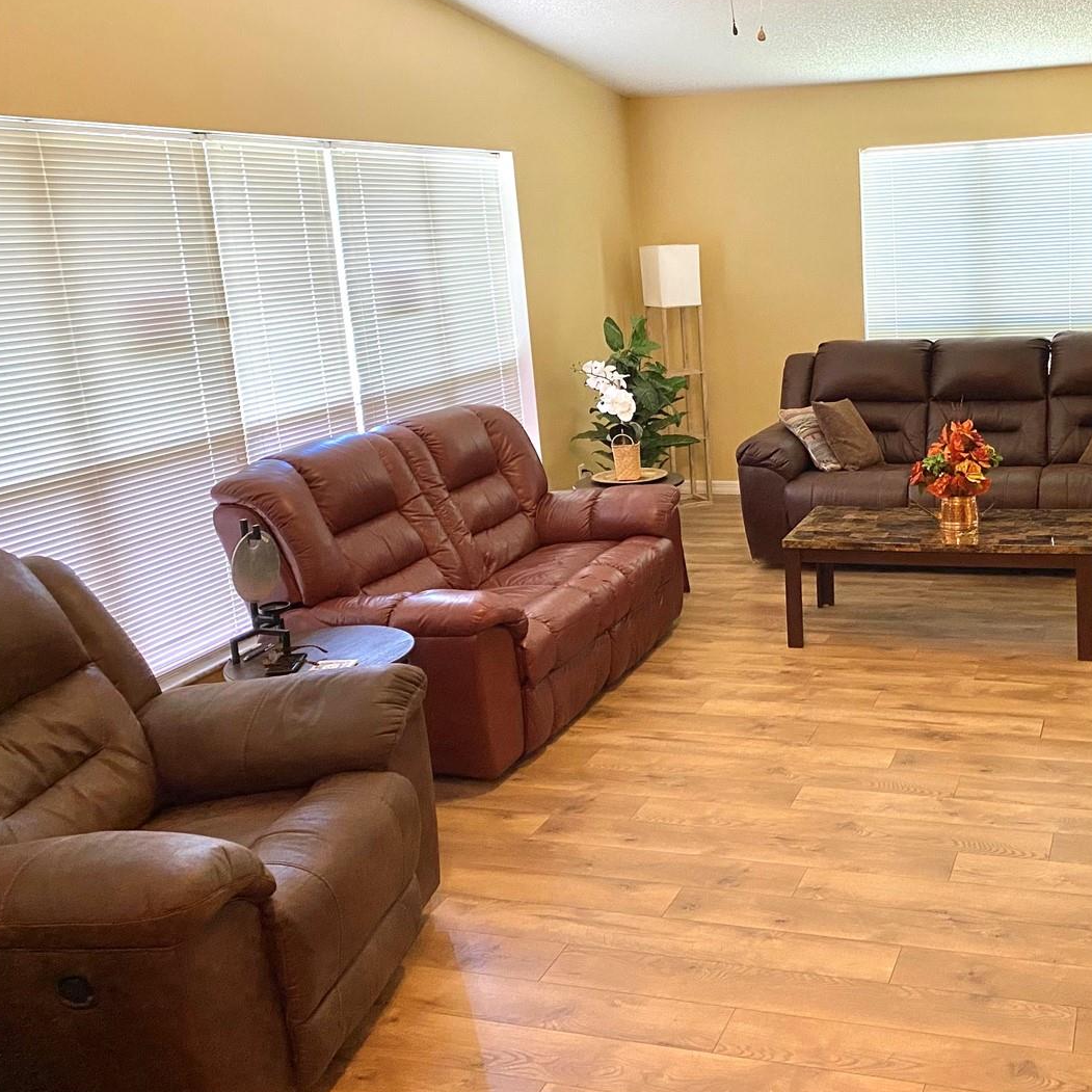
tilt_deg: -13.2
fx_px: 1249
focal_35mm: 35
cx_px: 802
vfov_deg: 47.1
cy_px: 477
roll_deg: +3.2
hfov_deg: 45.8
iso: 500
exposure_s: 1/60
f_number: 1.8
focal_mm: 4.25
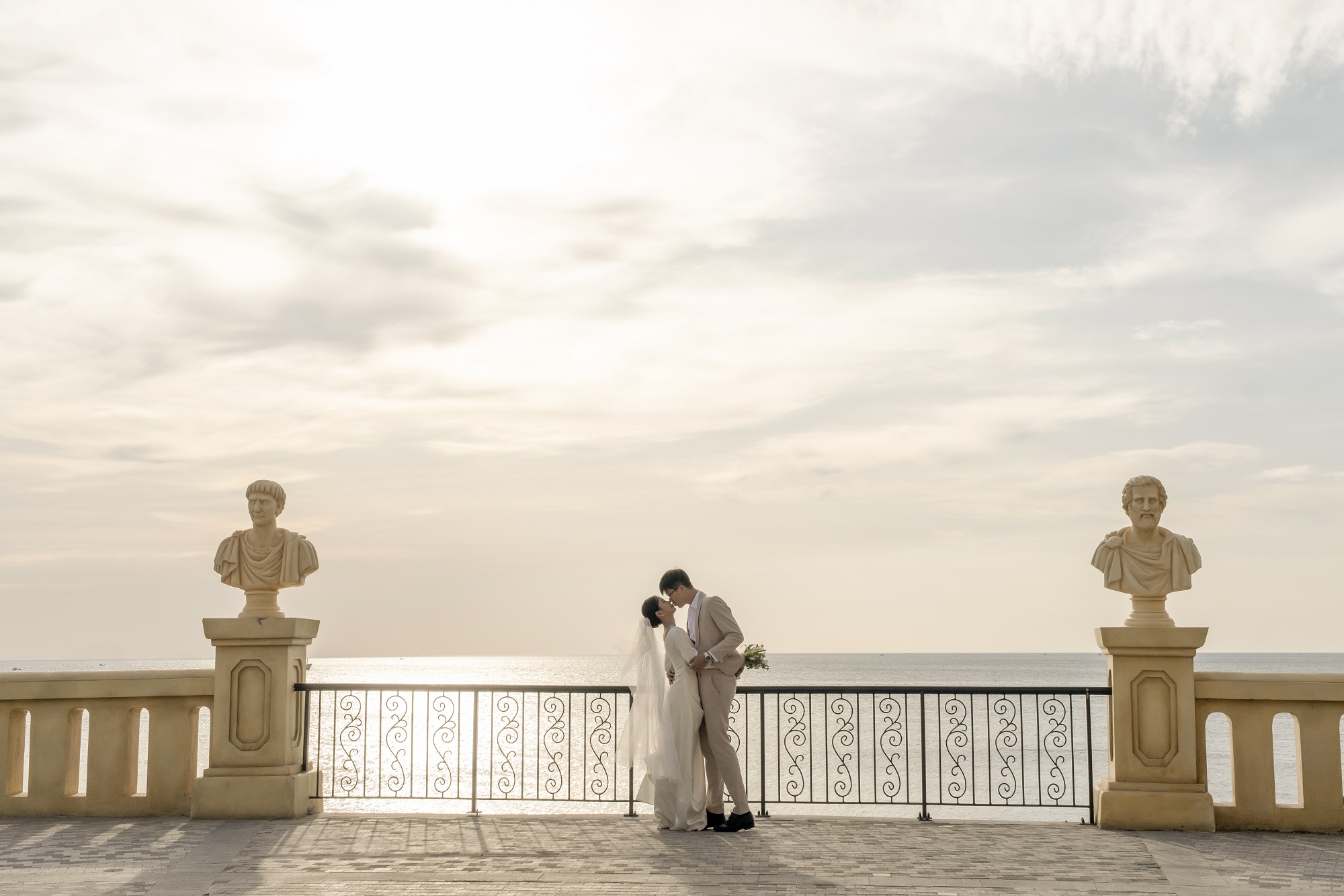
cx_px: 672
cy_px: 448
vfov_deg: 30.5
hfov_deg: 44.5
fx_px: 1642
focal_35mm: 44
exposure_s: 1/400
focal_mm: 29.2
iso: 160
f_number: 9
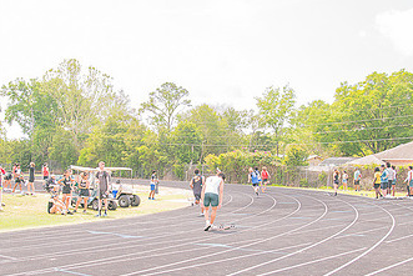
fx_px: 482
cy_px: 187
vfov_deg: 31.6
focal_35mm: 42
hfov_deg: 46.3
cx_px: 185
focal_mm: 24
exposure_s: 1/200
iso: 200
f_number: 4
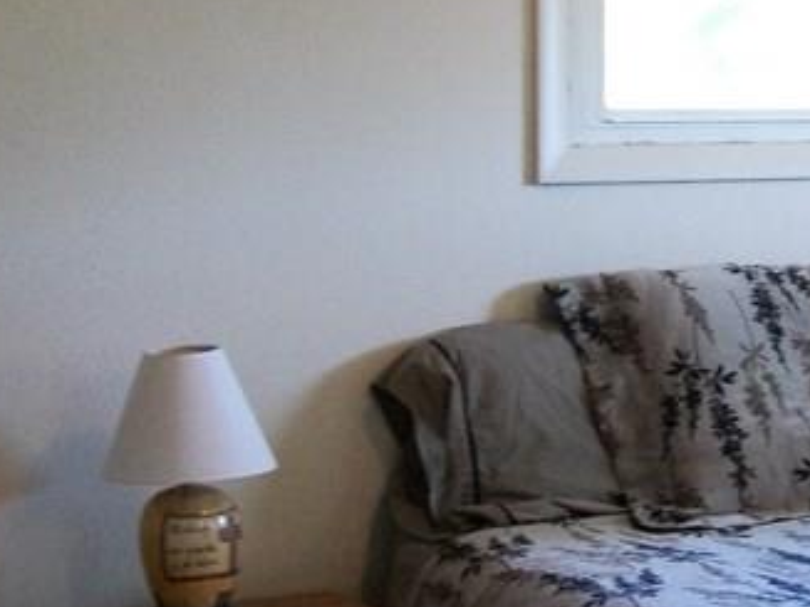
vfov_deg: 14.8
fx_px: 2339
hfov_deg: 18.5
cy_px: 249
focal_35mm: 100
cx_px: 995
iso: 160
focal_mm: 5.7
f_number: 2.9
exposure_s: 1/25
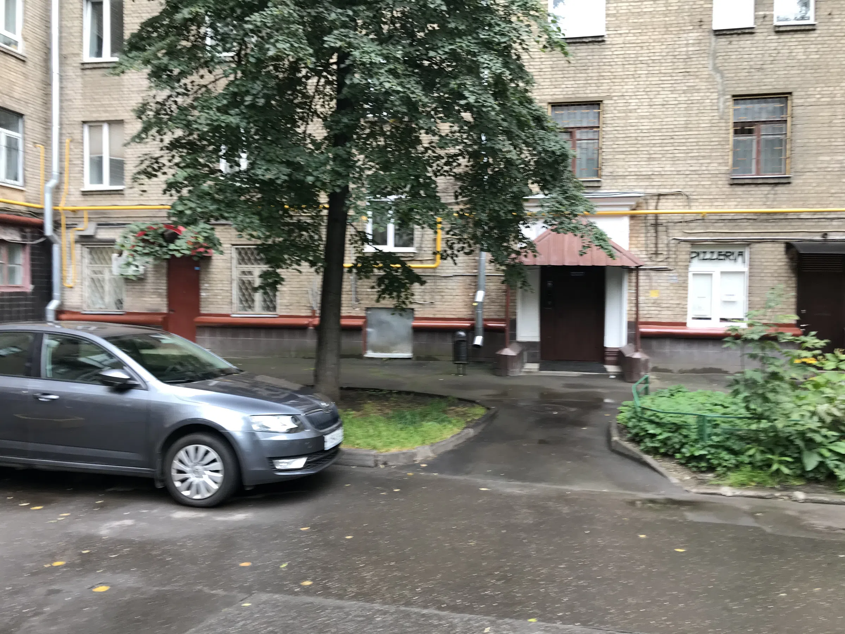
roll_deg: +1.4
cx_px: 422
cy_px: 317
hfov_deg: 63.4
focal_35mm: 28
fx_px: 683
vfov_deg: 49.7
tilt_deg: +1.5
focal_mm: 3.99
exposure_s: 1/47
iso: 25
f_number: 1.8
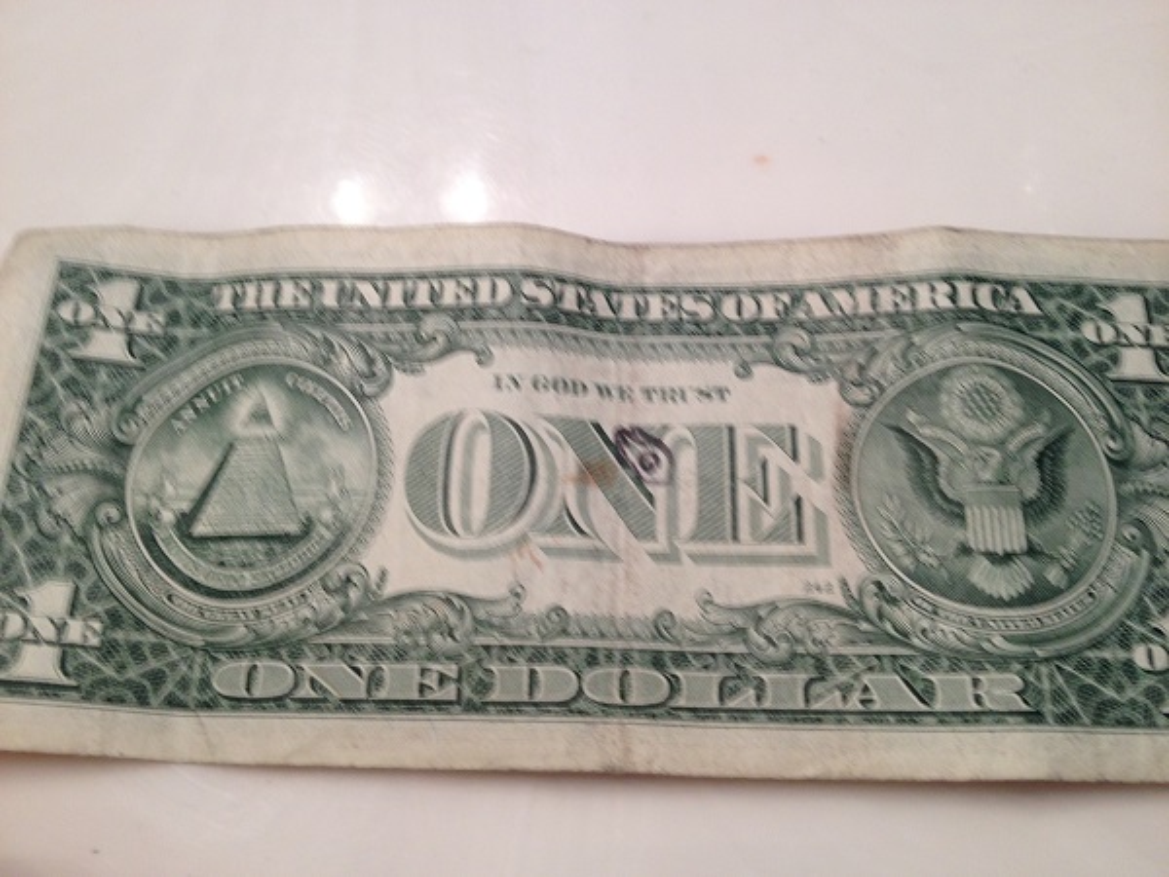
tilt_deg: -68.9
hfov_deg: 52.6
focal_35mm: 35
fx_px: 1182
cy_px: 438
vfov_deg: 40.7
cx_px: 584
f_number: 2.4
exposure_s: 1/20
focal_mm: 4.28
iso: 64
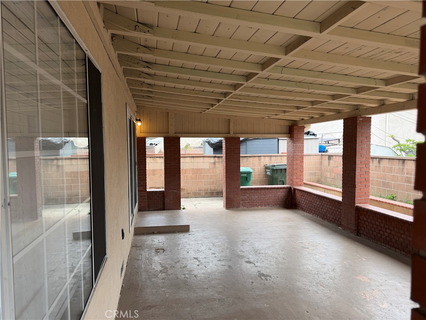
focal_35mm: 24
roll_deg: +0.9
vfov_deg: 56.8
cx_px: 213
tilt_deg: -3.9
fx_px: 295
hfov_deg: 71.6
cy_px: 160
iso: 80
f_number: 1.78
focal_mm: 6.76
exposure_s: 1/389
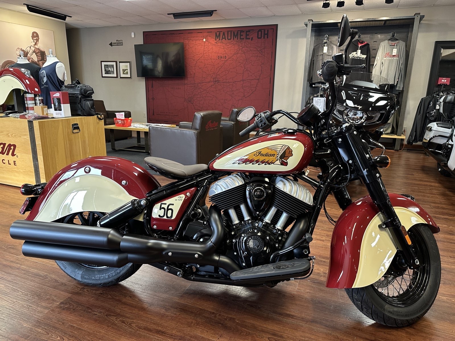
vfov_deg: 56.8
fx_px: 315
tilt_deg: -13.8
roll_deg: -1.3
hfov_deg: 71.6
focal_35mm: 24
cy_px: 170
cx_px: 228
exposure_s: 1/60
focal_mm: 6.86
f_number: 1.78
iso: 200
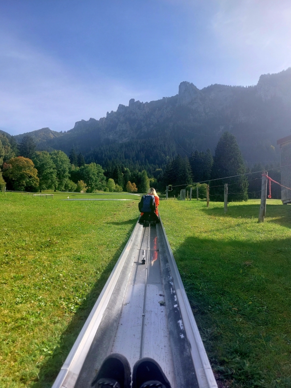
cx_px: 146
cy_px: 194
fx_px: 269
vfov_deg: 71.6
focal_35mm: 24
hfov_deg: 56.8
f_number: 1.8
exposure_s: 1/769
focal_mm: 5.23
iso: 25
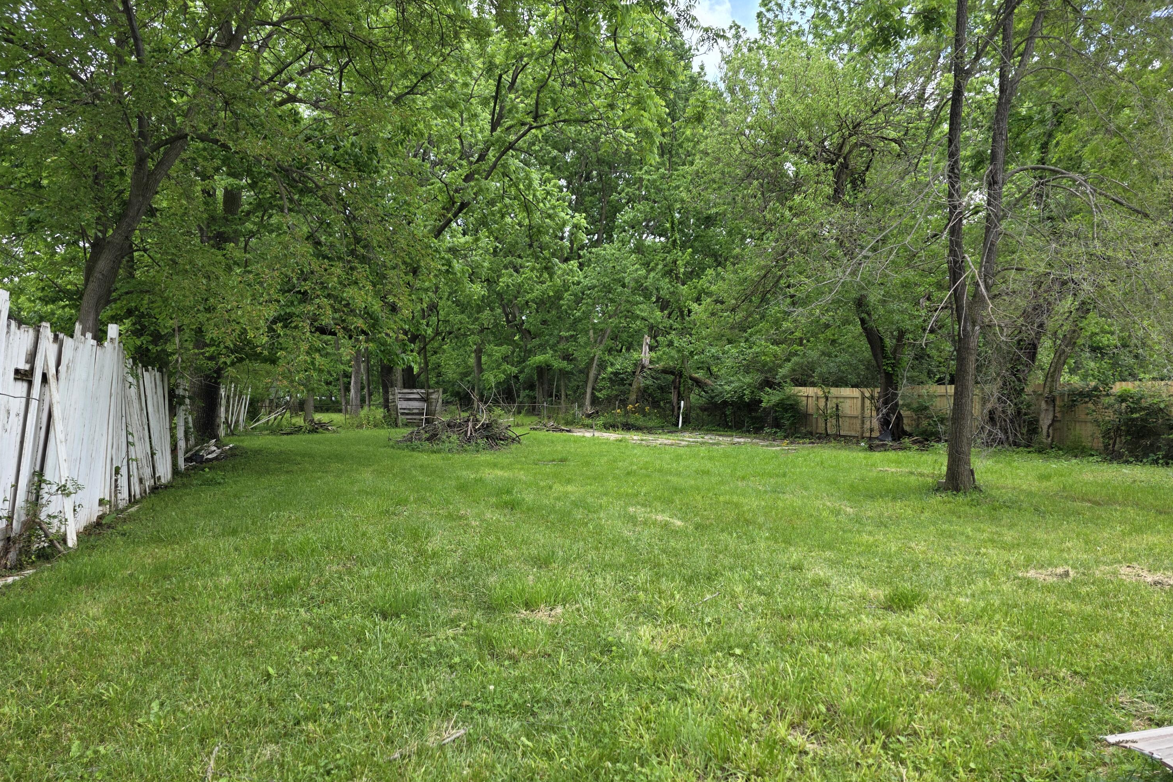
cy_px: 409
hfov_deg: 73.7
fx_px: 782
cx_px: 586
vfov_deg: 53.1
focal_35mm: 24
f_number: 1.7
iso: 50
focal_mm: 6.3
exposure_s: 1/359
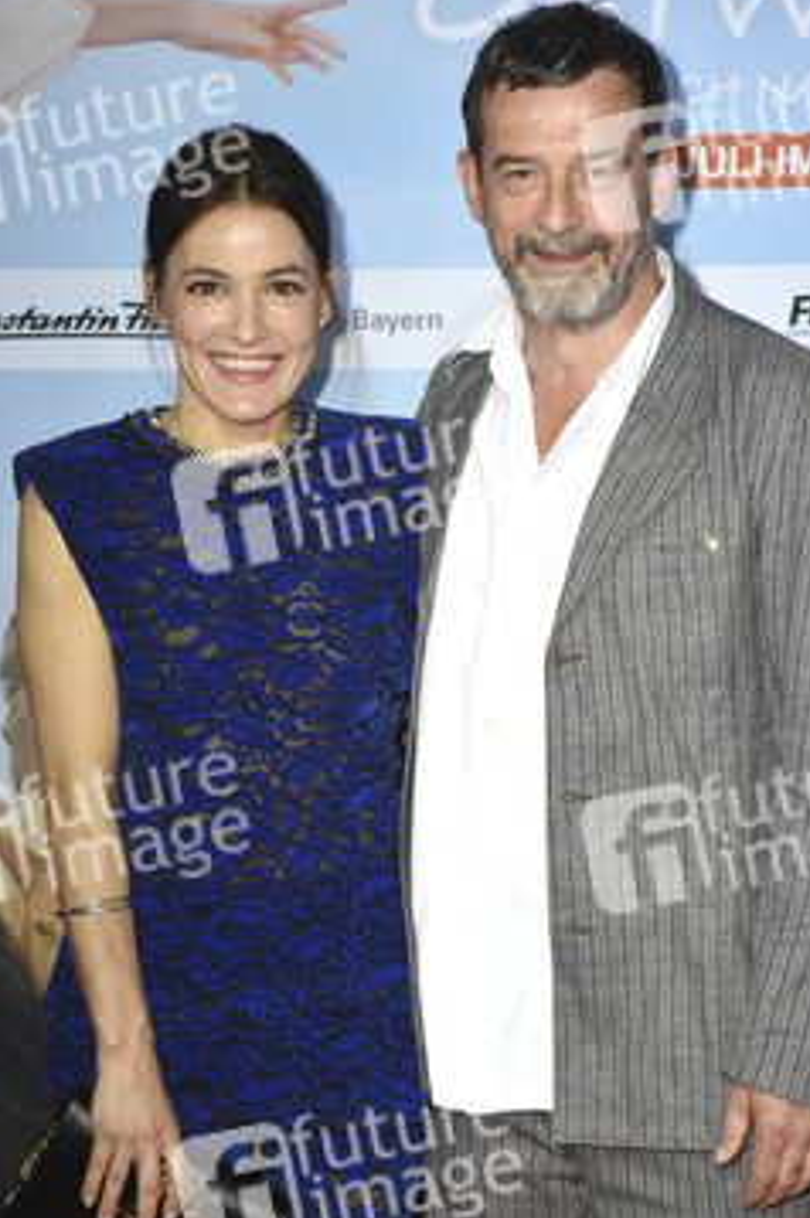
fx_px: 3517
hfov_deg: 13.1
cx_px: 446
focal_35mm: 104
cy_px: 663
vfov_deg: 19.7
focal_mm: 62
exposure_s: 1/160
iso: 400
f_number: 5.6
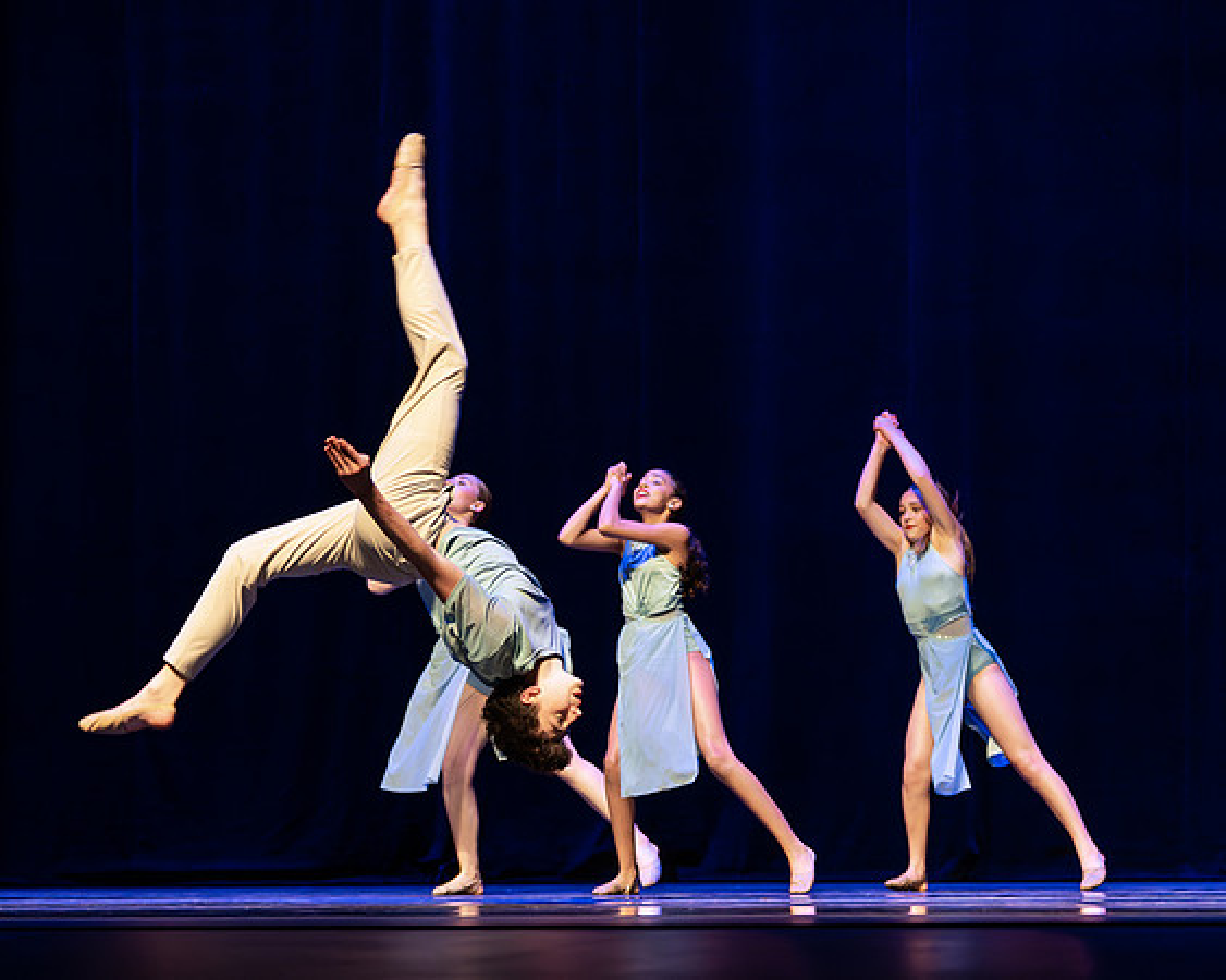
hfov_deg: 16.1
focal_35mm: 119
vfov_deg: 13.0
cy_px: 478
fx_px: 4309
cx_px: 379
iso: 3200
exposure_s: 1/640
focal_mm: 79
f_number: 2.8
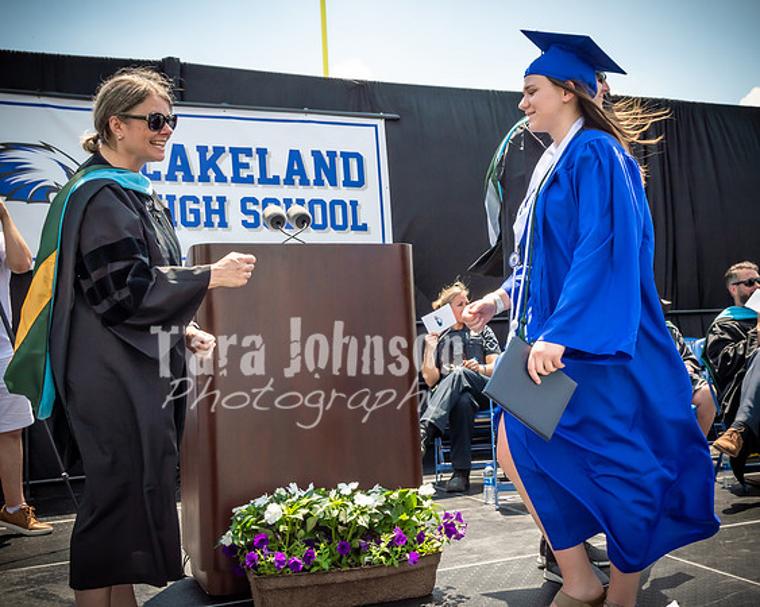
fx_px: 933
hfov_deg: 43.7
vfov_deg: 36.0
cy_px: 269
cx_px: 509
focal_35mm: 42
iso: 200
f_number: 7.1
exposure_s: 1/800
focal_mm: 22
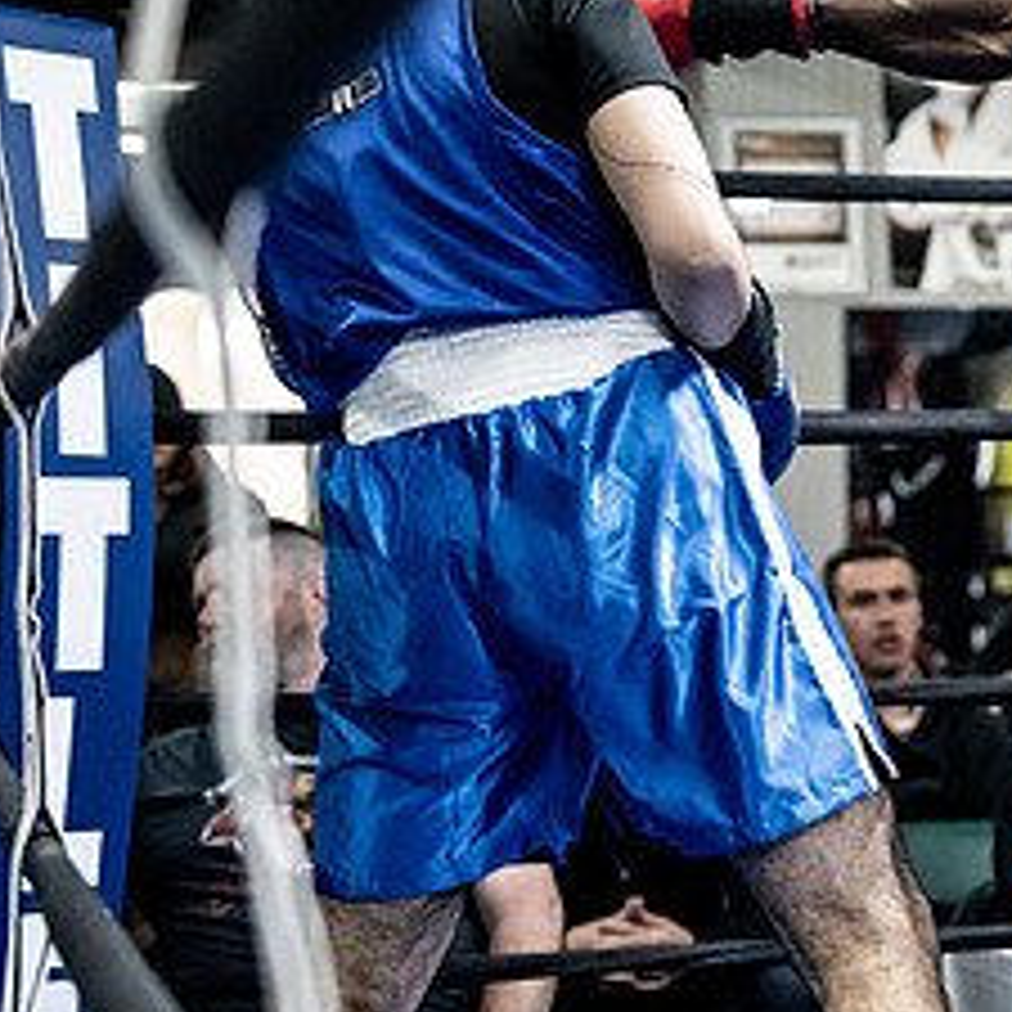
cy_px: 456
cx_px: 1542
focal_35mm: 147
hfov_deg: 11.4
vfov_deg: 11.9
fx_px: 4862
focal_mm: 52
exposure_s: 1/1000
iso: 8000
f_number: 2.8
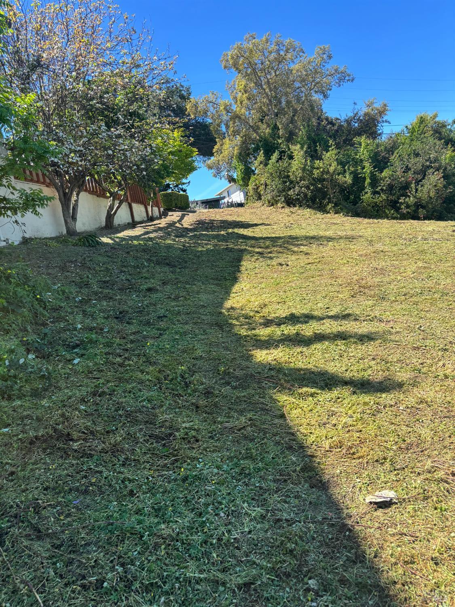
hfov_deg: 53.1
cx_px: 228
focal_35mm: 26
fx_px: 455
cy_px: 304
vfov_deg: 67.3
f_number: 1.6
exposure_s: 1/1016
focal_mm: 5.96
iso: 50
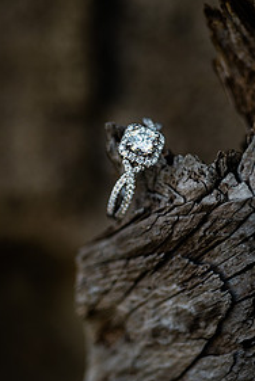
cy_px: 182
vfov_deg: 21.2
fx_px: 1017
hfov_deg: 14.3
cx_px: 167
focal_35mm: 96
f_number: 3.5
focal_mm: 60
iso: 200
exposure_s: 1/640
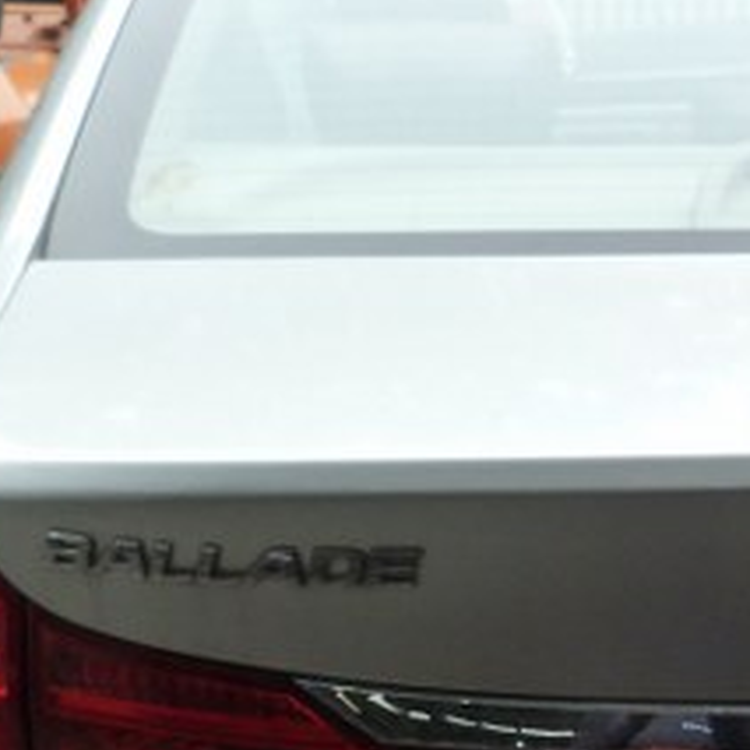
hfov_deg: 20.3
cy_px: 687
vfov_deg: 20.4
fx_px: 2035
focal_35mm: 83
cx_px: 736
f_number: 3.2
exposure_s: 1/100
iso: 125
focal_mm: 4.5
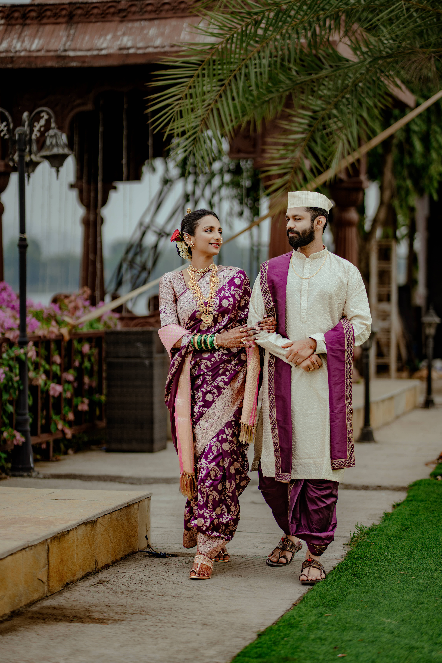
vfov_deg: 23.9
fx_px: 1565
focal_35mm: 85
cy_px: 332
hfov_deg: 16.1
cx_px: 221
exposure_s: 1/2000
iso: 200
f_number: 1.8
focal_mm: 85
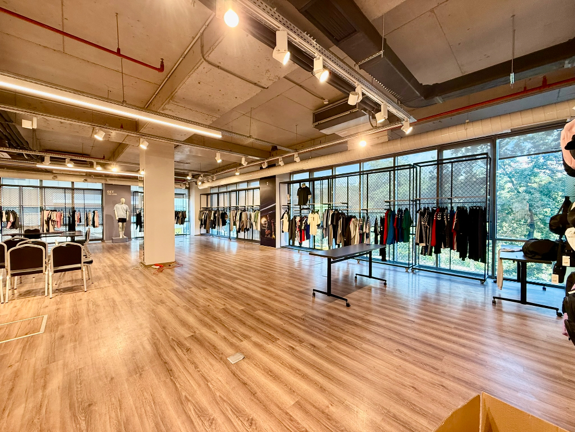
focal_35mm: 14
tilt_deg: -1.0
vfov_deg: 85.7
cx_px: 288
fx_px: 233
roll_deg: +0.1
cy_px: 216
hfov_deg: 102.1
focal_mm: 2.22
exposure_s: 1/100
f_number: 2.2
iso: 160
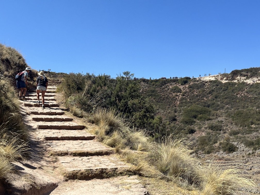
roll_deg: +1.0
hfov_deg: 39.7
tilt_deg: +6.3
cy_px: 98
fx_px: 361
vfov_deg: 30.3
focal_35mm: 48
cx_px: 130
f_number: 1.78
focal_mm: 6.86
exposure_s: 1/3257
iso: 64
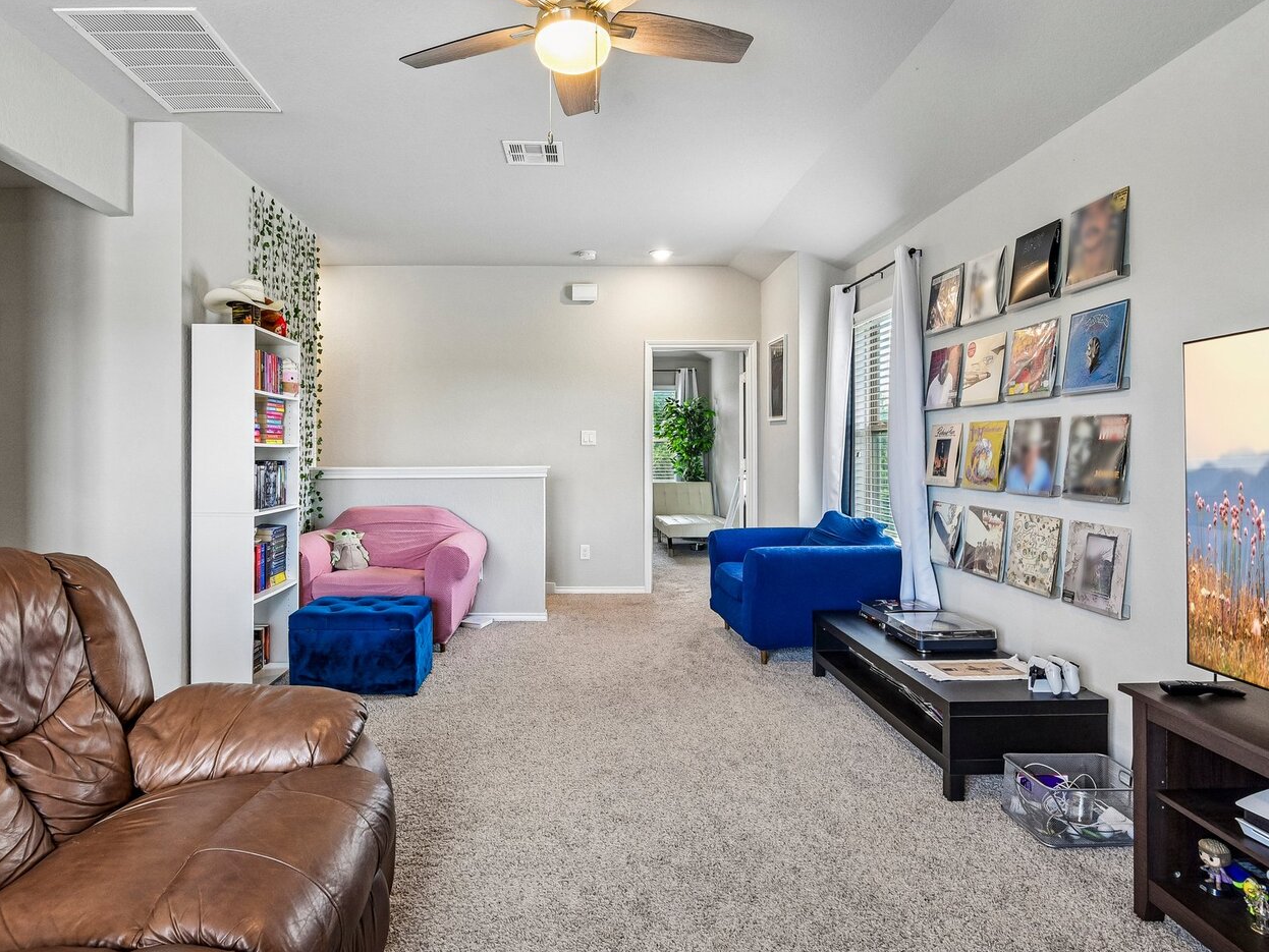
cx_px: 578
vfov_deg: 66.0
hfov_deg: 81.5
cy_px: 459
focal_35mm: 20
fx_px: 733
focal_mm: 16
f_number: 8
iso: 1600
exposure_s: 1/15
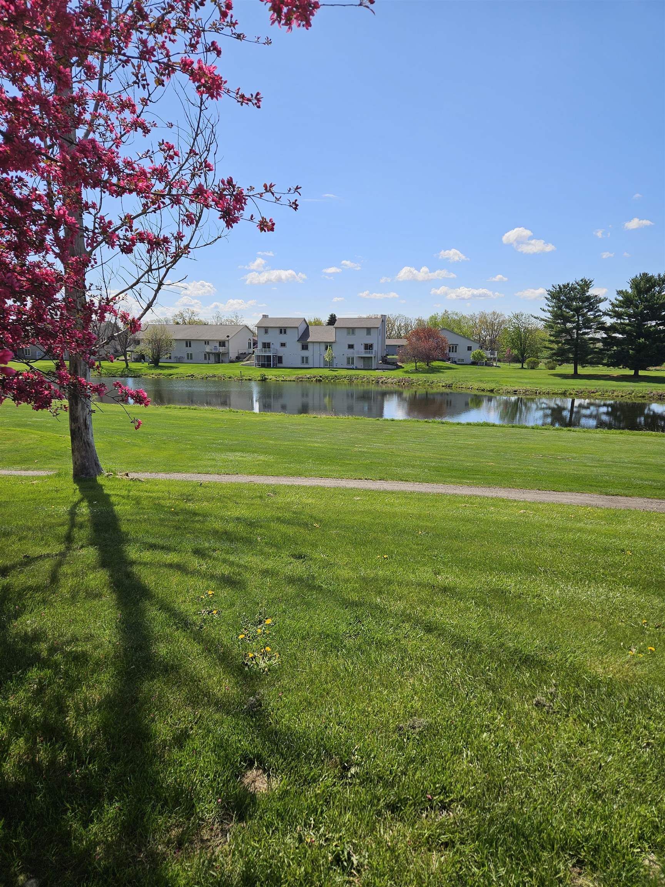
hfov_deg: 58.9
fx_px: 589
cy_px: 444
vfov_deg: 73.9
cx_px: 332
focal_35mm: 23
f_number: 1.8
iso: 25
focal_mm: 5.4
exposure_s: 1/2397
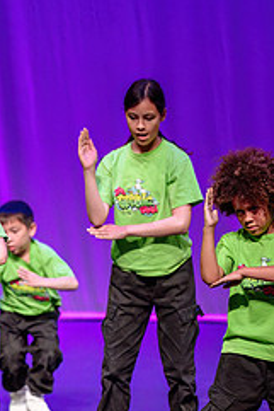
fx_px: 3967
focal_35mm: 348
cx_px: -6
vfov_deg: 5.9
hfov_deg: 4.0
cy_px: 287
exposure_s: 1/320
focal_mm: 135
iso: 1250
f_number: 2.8
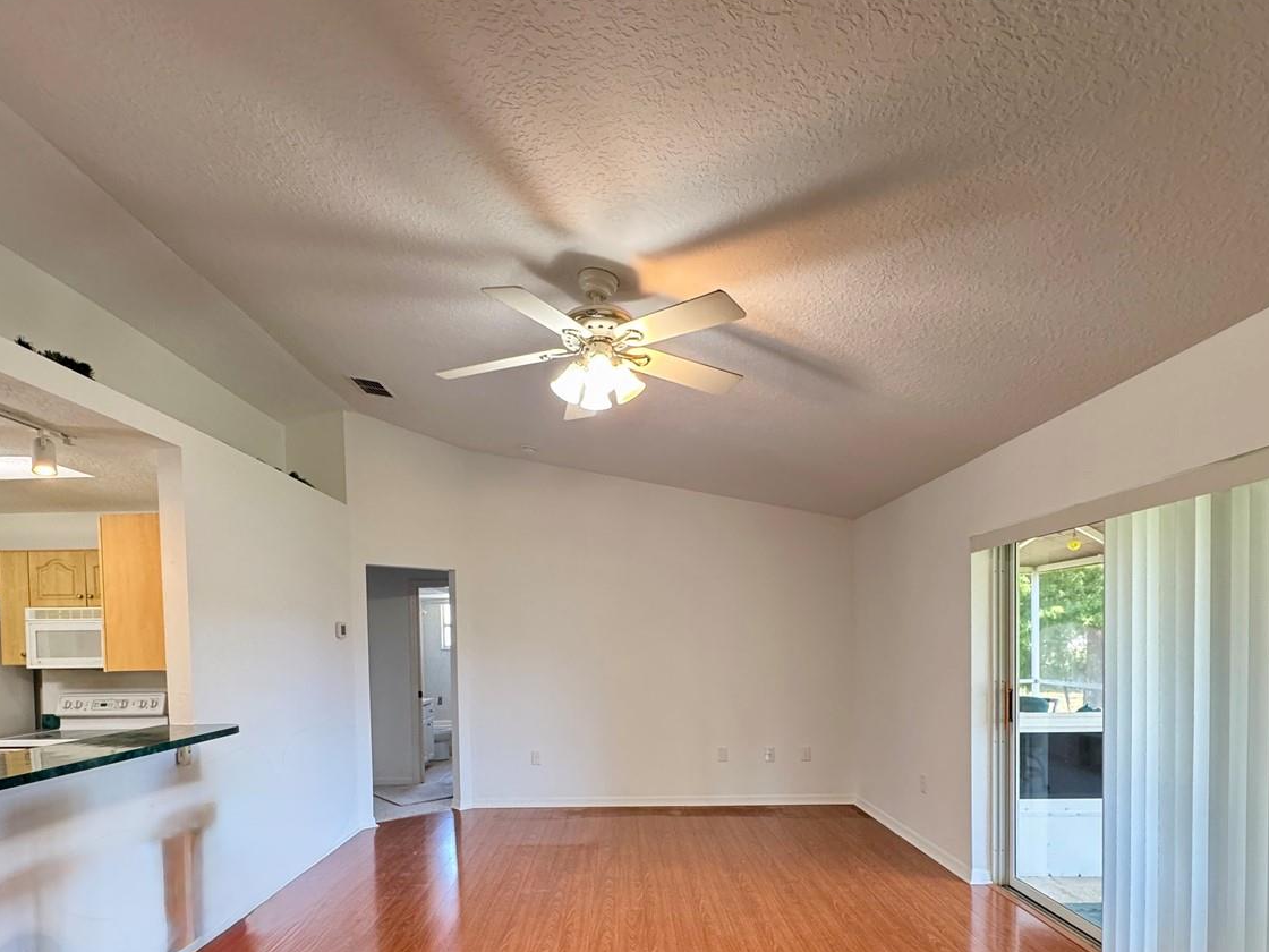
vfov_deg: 63.6
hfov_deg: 81.6
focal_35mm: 20
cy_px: 664
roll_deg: +0.8
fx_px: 733
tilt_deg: -2.0
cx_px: 594
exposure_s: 1/60
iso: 400
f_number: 2.2
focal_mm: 2.22
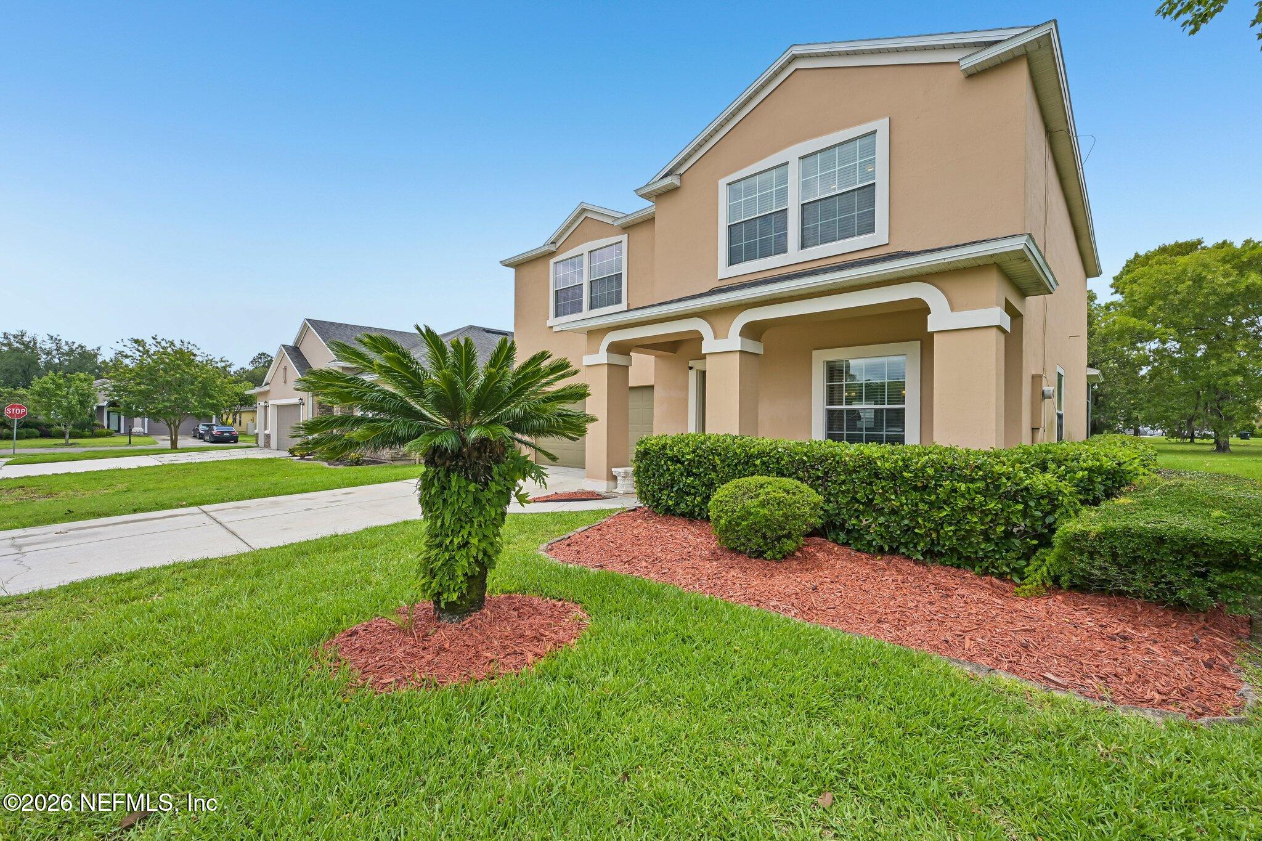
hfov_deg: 104.3
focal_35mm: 14
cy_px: 420
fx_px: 491
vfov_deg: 81.2
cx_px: 631
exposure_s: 1/180
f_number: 8
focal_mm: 14
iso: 100
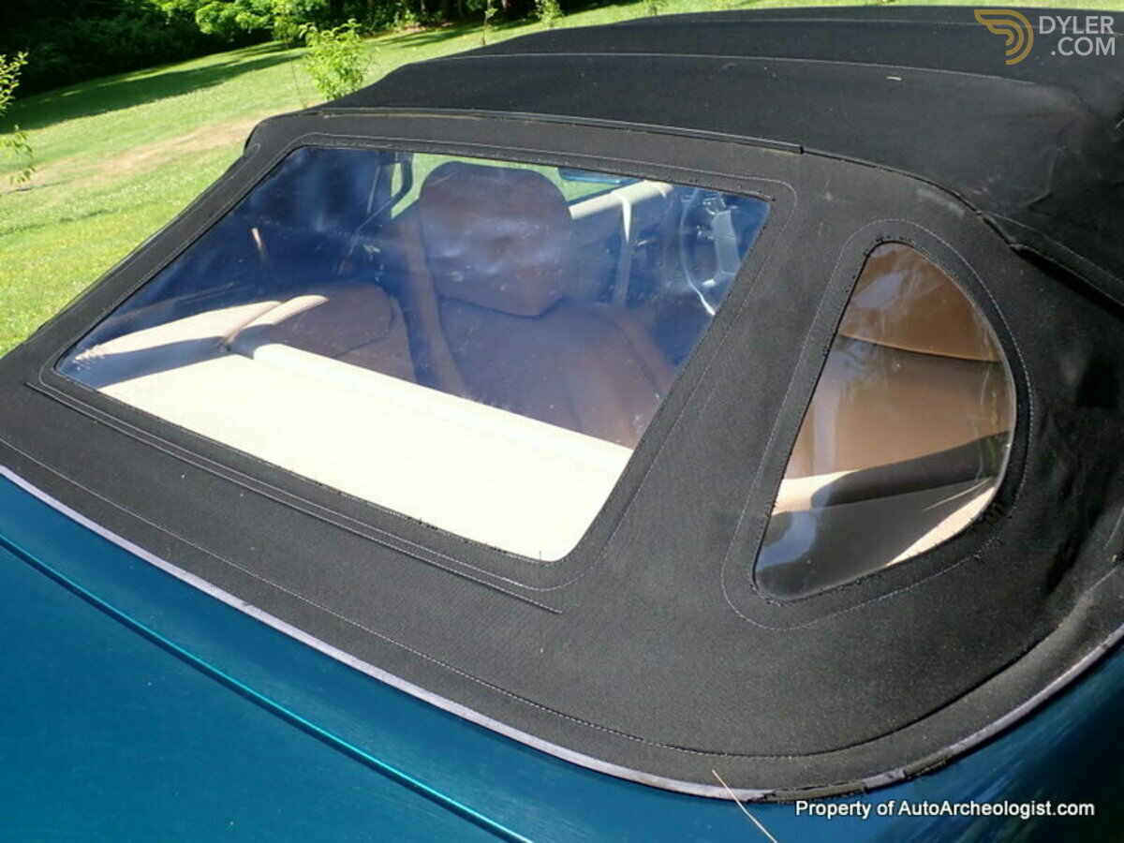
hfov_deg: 51.4
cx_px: 562
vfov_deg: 39.7
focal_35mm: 36
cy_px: 422
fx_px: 1169
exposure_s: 1/100
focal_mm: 6.37
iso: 100
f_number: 3.5
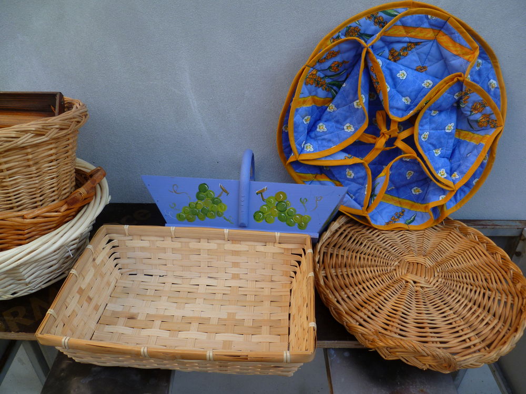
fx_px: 425
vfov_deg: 49.7
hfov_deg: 63.4
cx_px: 263
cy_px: 197
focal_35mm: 28
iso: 80
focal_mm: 5
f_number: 3.3
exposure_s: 1/125
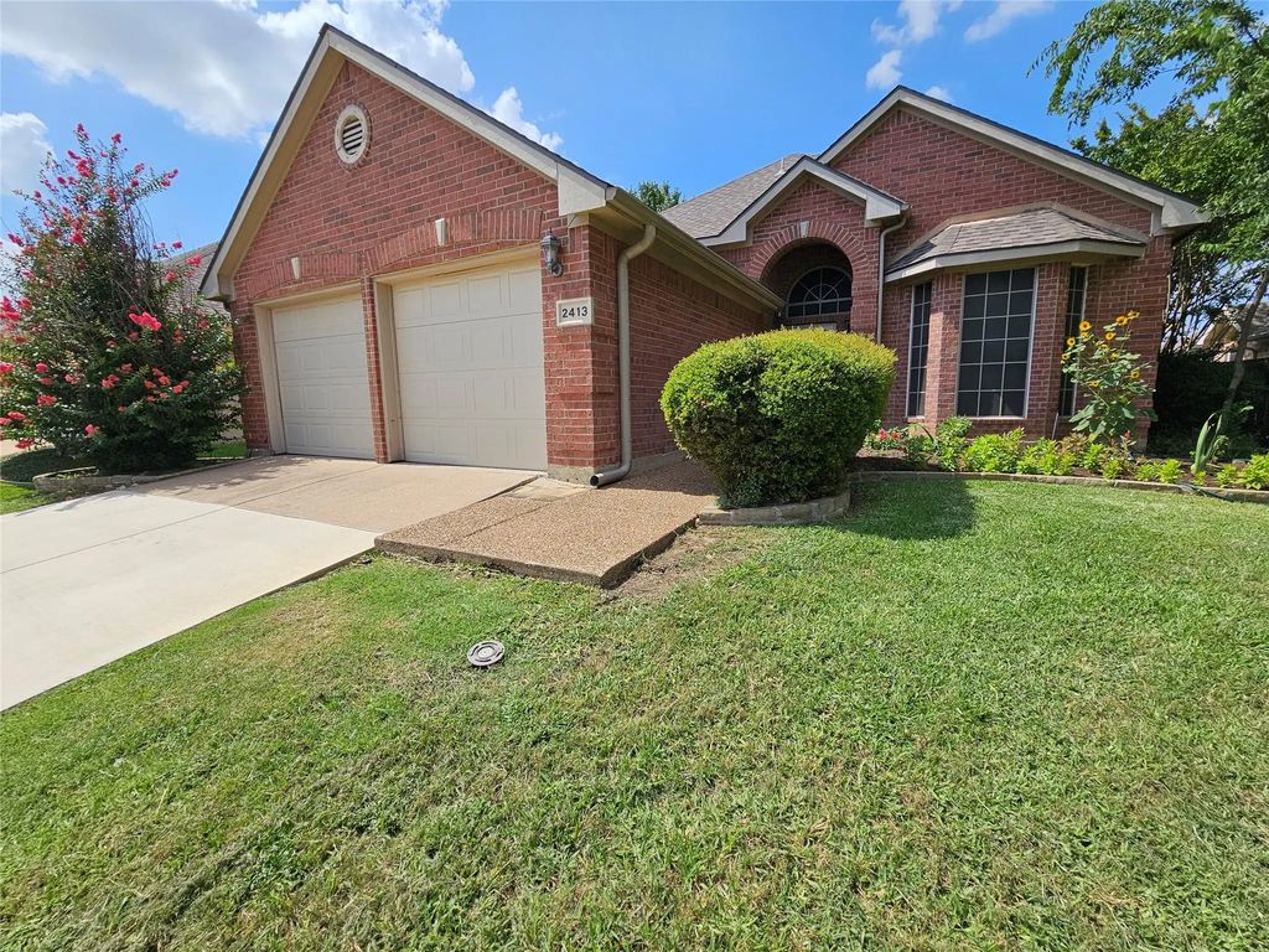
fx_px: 477
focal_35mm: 13
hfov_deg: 106.2
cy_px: 476
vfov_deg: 89.9
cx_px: 634
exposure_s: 1/2790
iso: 50
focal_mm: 2.2
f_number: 2.2
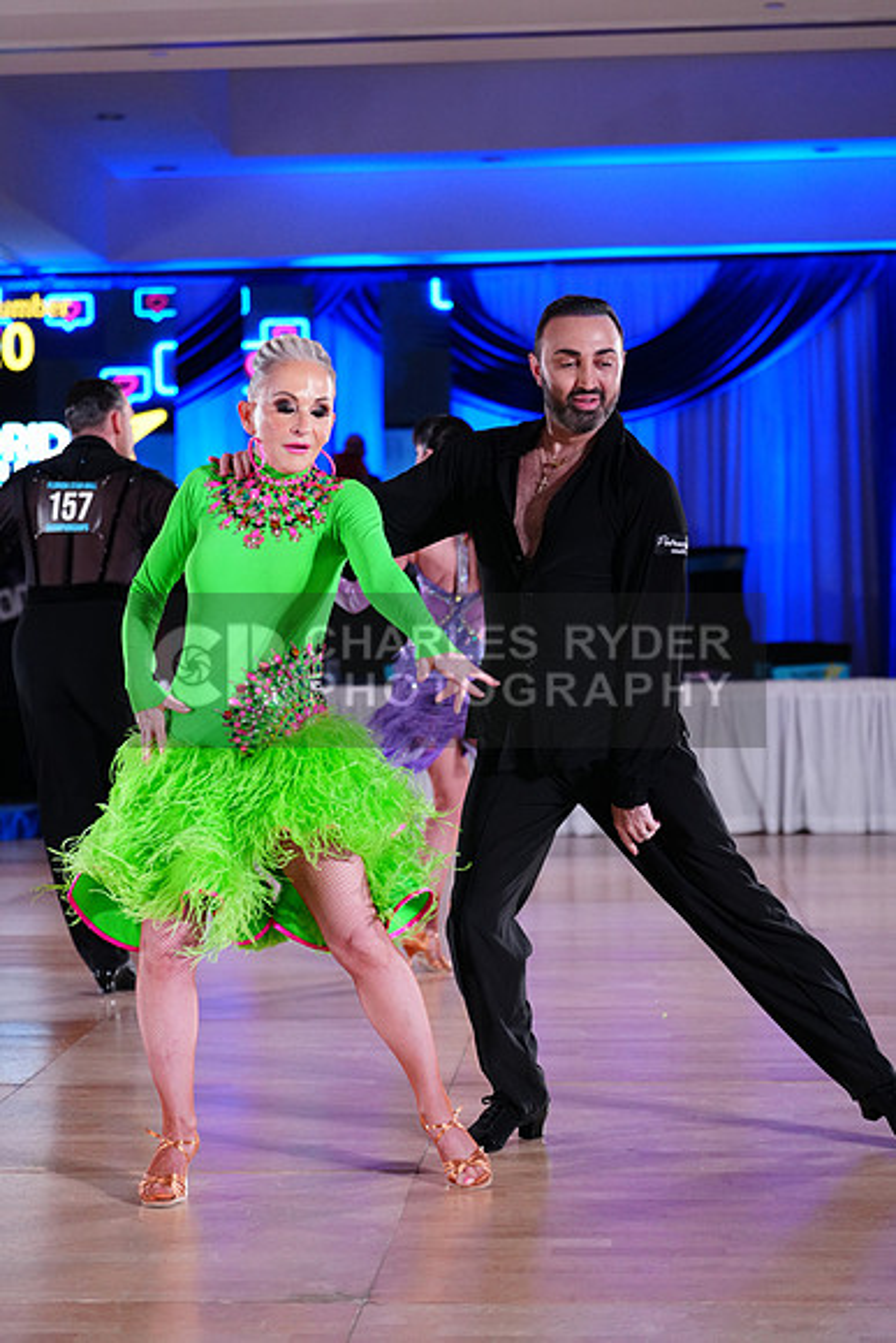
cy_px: 672
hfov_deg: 19.5
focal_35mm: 70
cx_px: 448
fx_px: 2612
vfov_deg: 28.8
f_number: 2.8
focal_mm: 70
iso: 2500
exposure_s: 1/500
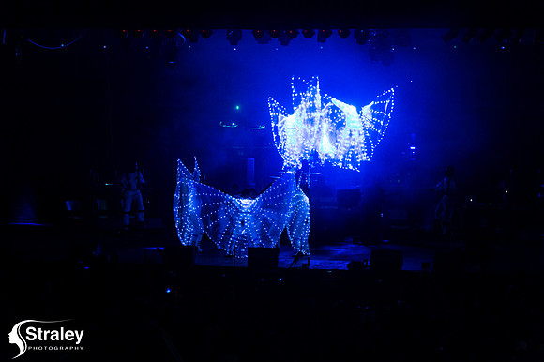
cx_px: 272
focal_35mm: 150
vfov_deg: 9.1
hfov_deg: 13.7
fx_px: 2265
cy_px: 181
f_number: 5.6
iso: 3200
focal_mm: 150
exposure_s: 1/200
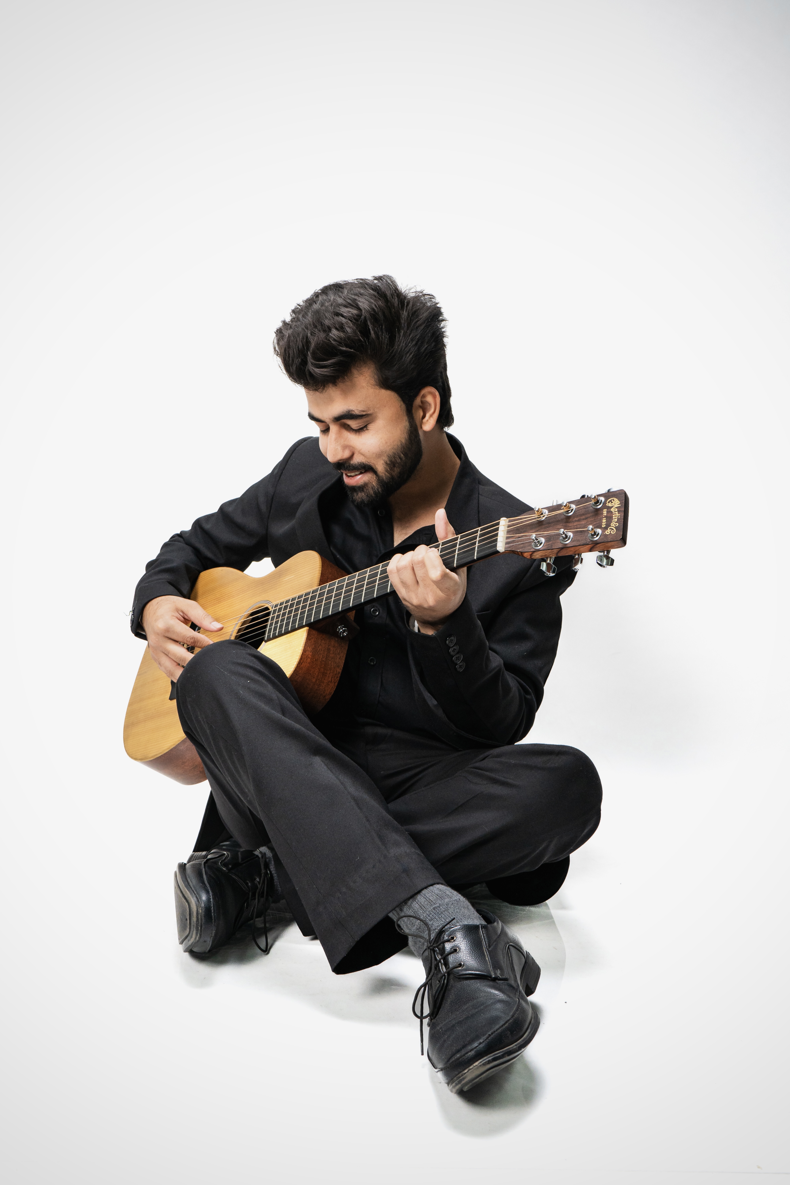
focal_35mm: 35
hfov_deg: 37.9
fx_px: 1152
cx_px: 395
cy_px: 592
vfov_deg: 54.4
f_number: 9
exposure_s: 1/100
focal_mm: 35
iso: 800
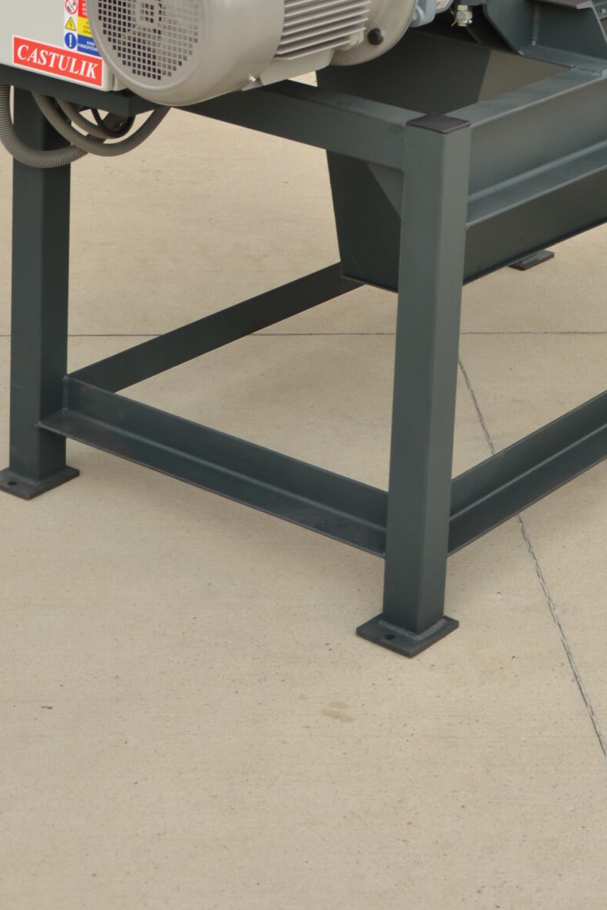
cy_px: -15
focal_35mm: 85
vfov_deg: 22.9
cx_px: 405
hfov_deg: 16.0
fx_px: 2150
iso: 100
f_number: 4.5
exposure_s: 1/200
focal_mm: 26
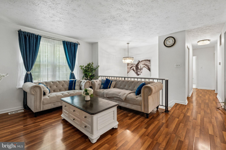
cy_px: 75
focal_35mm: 15
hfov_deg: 100.4
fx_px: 94
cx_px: 113
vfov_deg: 77.3
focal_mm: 10
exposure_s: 1/50
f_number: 5.6
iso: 400
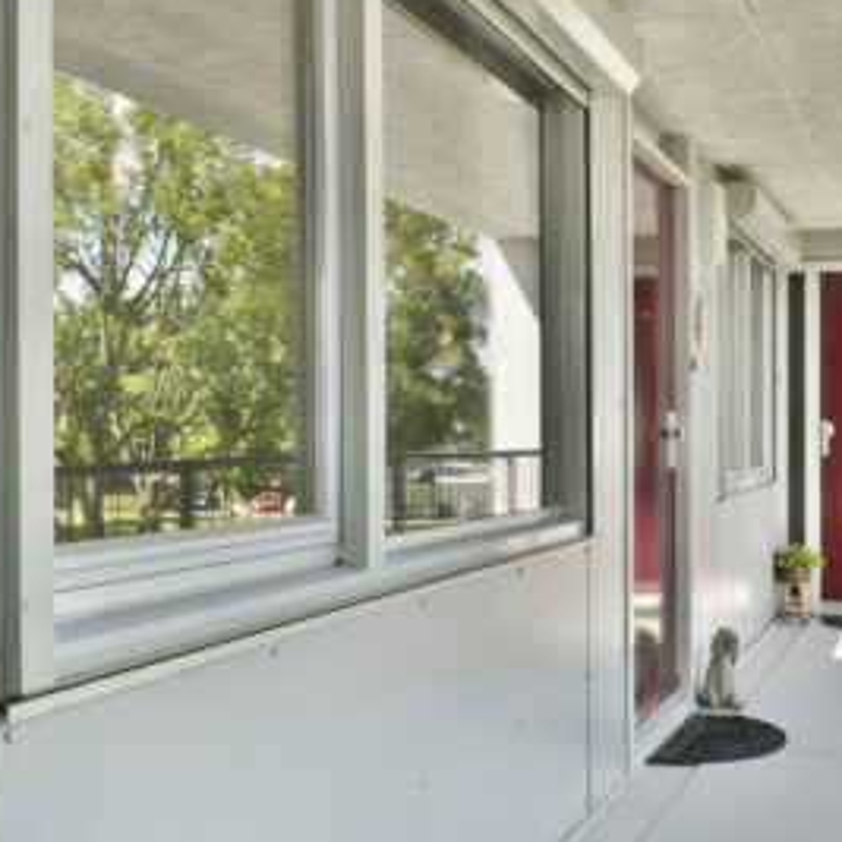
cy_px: 385
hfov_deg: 37.9
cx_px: 662
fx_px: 1183
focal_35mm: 43
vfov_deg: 39.1
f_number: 11
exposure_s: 1/30
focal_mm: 20
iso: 100
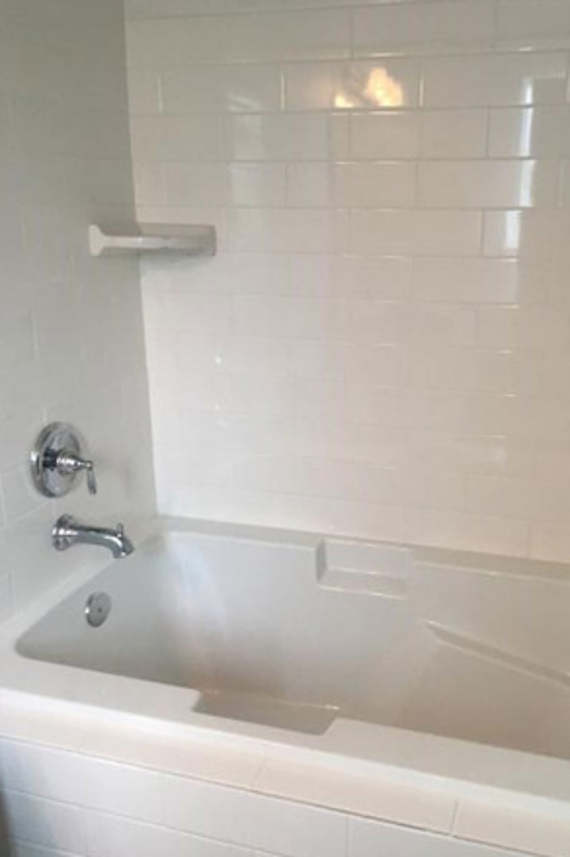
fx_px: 785
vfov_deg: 57.2
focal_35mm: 33
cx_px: 344
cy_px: 443
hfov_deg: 39.7
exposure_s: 1/30
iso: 40
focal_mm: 4.15
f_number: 2.2
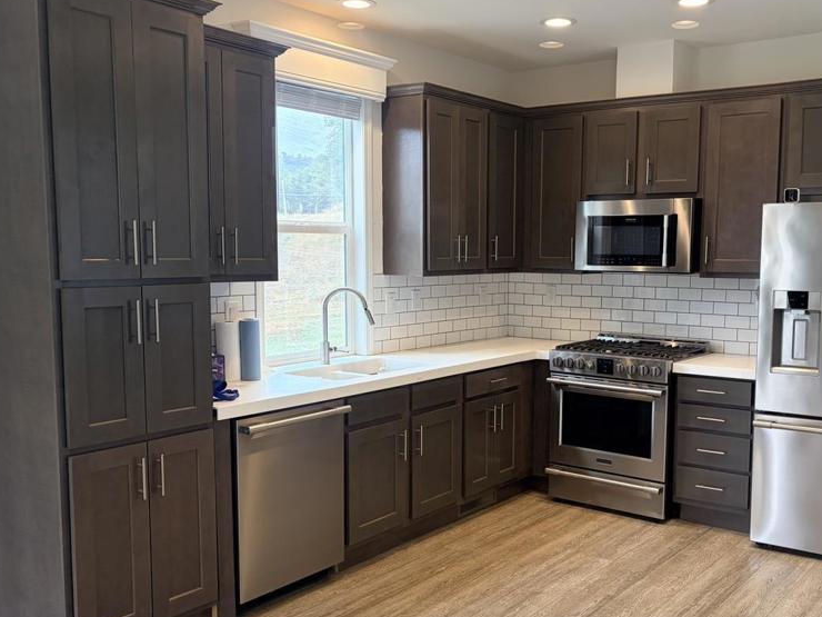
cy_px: 340
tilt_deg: -6.1
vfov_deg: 39.6
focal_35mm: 36
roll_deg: +0.0
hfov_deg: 51.0
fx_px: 855
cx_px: 500
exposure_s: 1/150
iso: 125
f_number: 1.6
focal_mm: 5.96
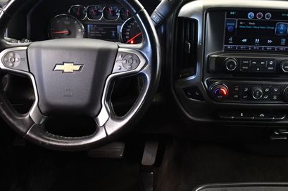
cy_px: 59
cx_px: 172
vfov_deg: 28.4
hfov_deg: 41.8
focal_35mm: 47
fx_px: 376
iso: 4500
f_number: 3.8
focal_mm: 20
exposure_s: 1/60
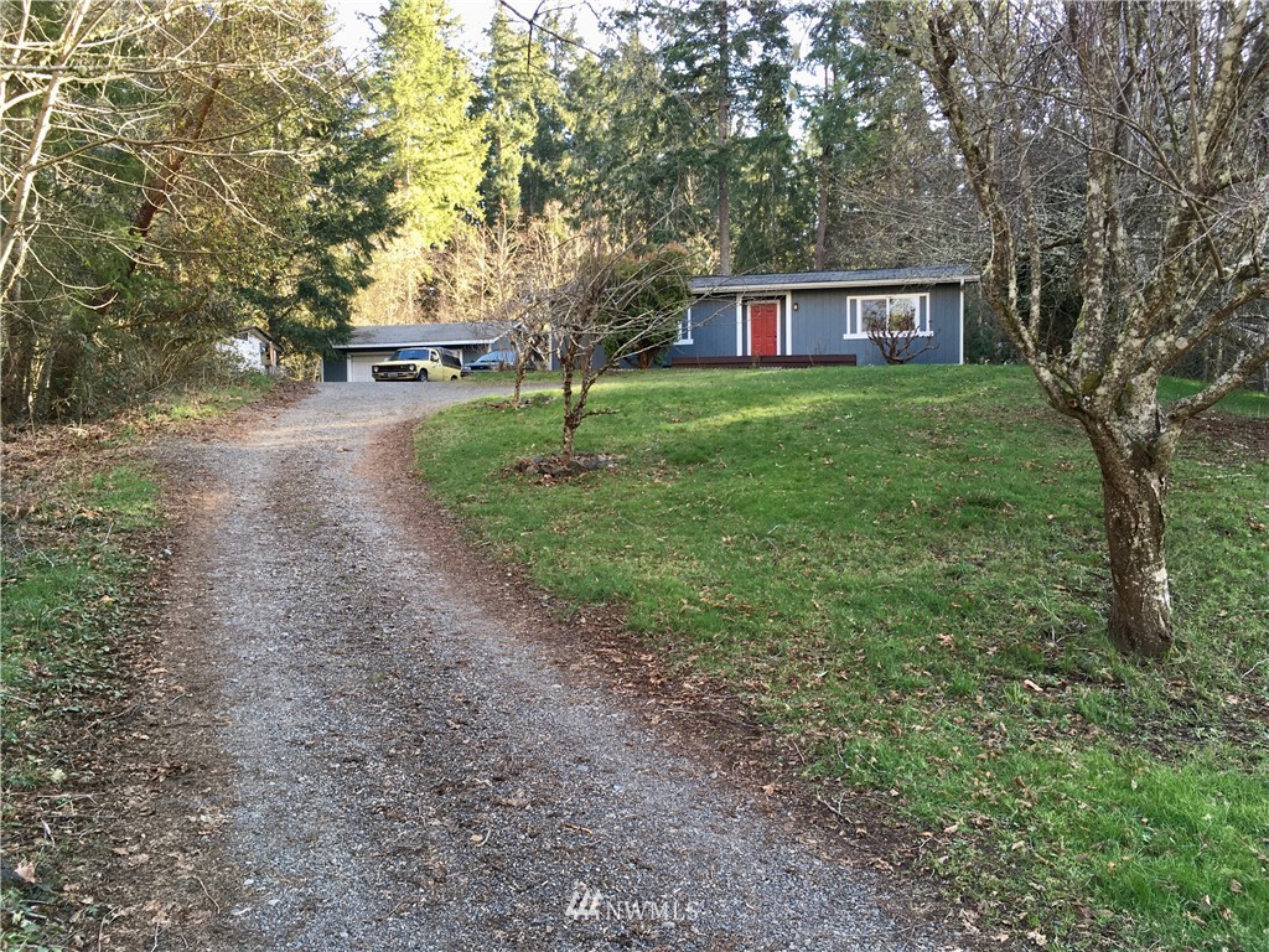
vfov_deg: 48.2
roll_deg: -0.2
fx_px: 1063
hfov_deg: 61.7
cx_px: 634
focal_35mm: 29
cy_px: 476
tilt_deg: -0.9
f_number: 2.2
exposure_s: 1/60
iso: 25
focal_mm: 4.15
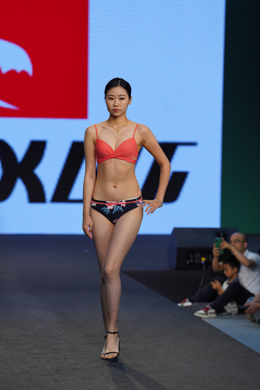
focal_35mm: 152
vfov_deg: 13.5
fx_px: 1647
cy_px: 195
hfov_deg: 9.0
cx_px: 130
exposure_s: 1/400
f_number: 3.5
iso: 500
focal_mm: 152
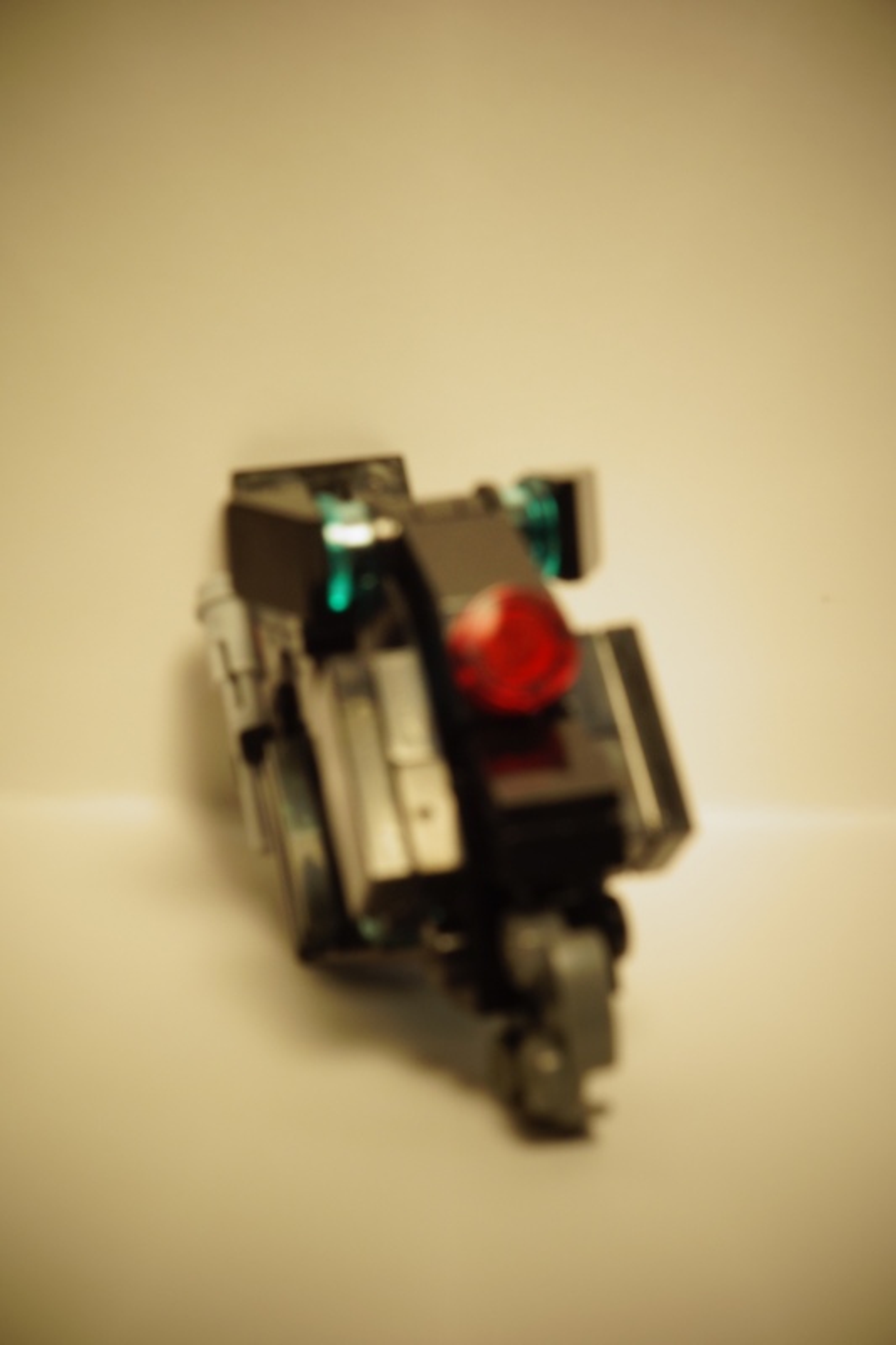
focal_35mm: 61
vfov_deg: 32.9
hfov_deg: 22.3
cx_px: 448
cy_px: 672
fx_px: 2278
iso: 125
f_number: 11
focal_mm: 22.49
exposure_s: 1/25
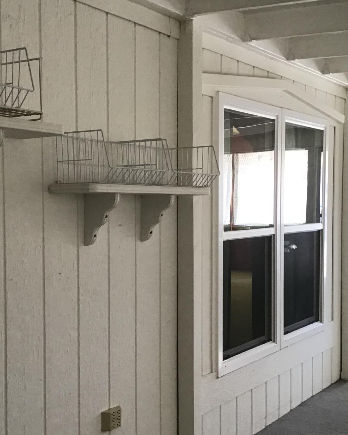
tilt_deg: -2.6
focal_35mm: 51
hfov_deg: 29.5
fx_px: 657
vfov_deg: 36.6
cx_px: 119
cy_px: 241
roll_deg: +0.3
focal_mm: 3.3
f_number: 2.4
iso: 40
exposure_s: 1/30
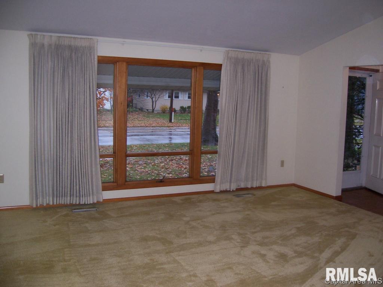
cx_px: 192
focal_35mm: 36
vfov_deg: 39.7
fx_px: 398
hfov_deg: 51.4
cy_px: 144
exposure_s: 1/60
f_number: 3
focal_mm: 6
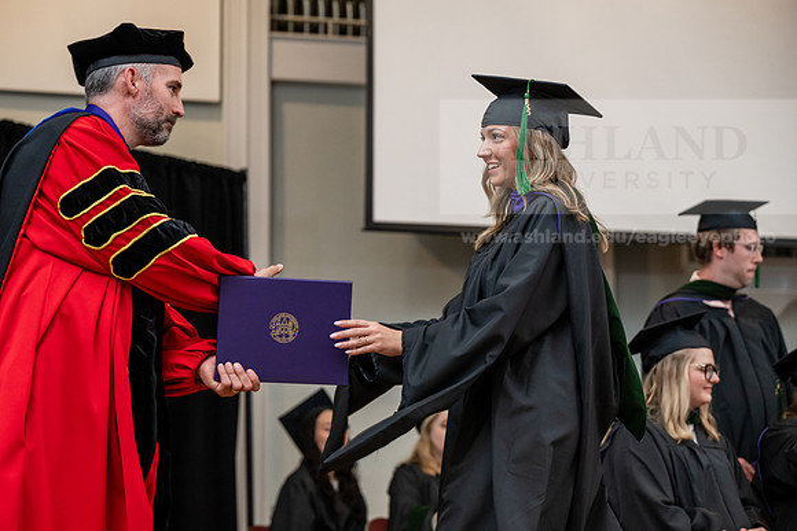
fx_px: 1971
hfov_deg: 22.9
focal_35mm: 89
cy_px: 266
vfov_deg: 15.4
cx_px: 398
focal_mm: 89
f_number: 3.5
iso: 1600
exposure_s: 1/200
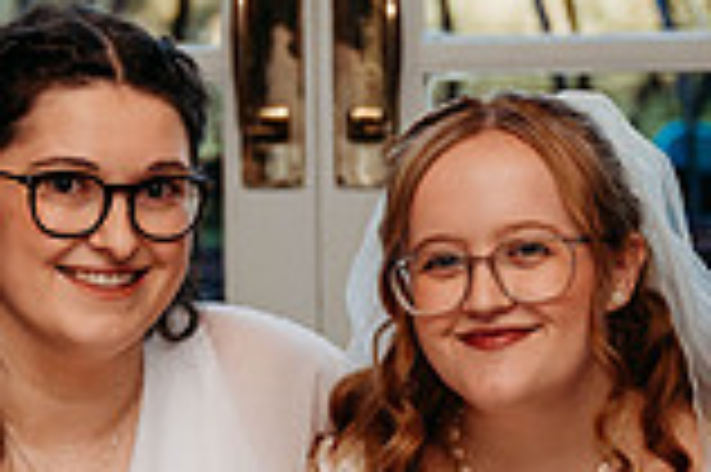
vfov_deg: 7.0
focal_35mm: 195
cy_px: 198
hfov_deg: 10.6
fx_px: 3847
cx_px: 297
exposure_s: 1/200
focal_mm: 53
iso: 100
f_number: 2.8
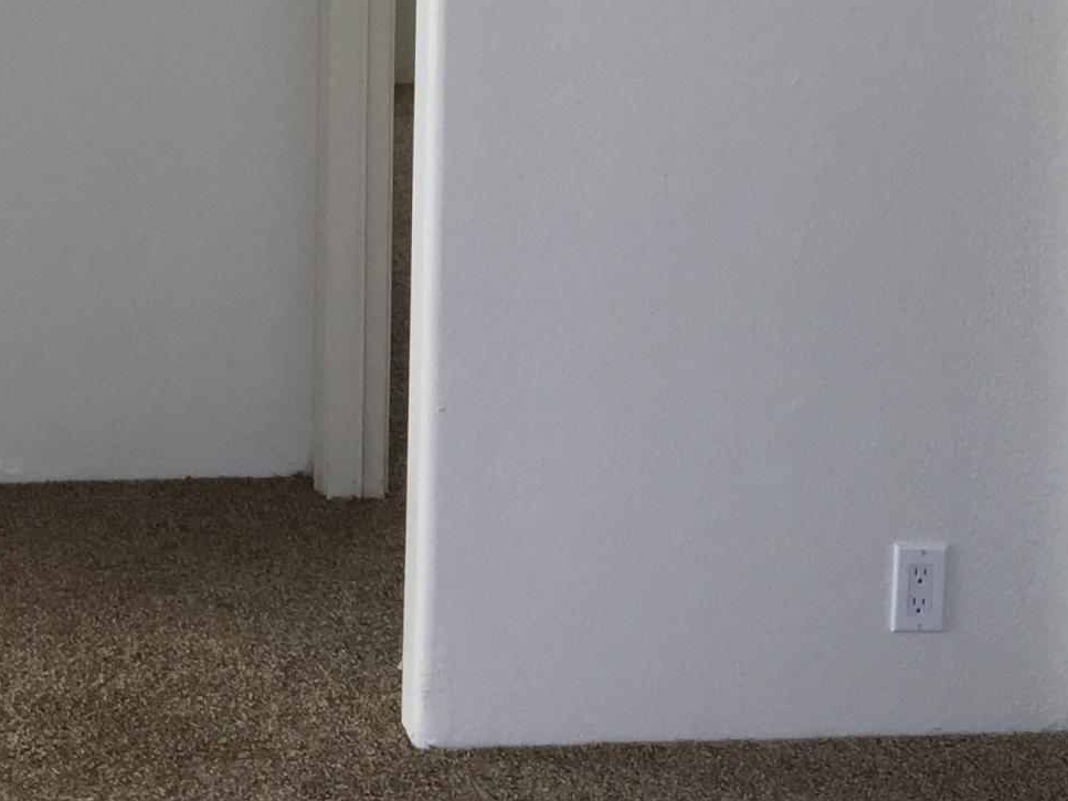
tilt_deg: -2.1
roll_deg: -0.4
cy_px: -315
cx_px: 1
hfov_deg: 21.0
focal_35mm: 90
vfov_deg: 15.4
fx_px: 2776
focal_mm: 4.15
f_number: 2.2
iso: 32
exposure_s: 1/120
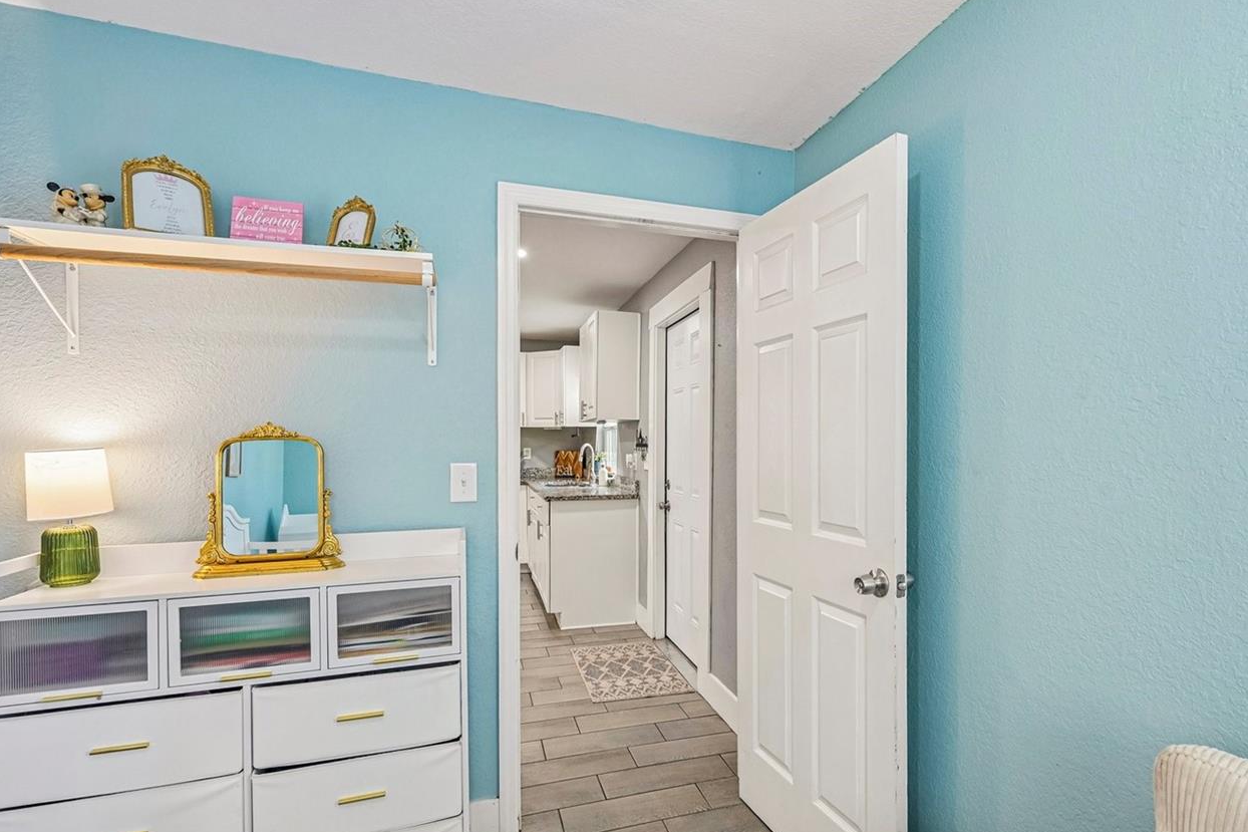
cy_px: 435
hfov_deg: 89.7
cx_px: 687
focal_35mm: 18
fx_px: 624
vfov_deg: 67.3
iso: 400
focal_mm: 14
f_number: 8
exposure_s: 1/30
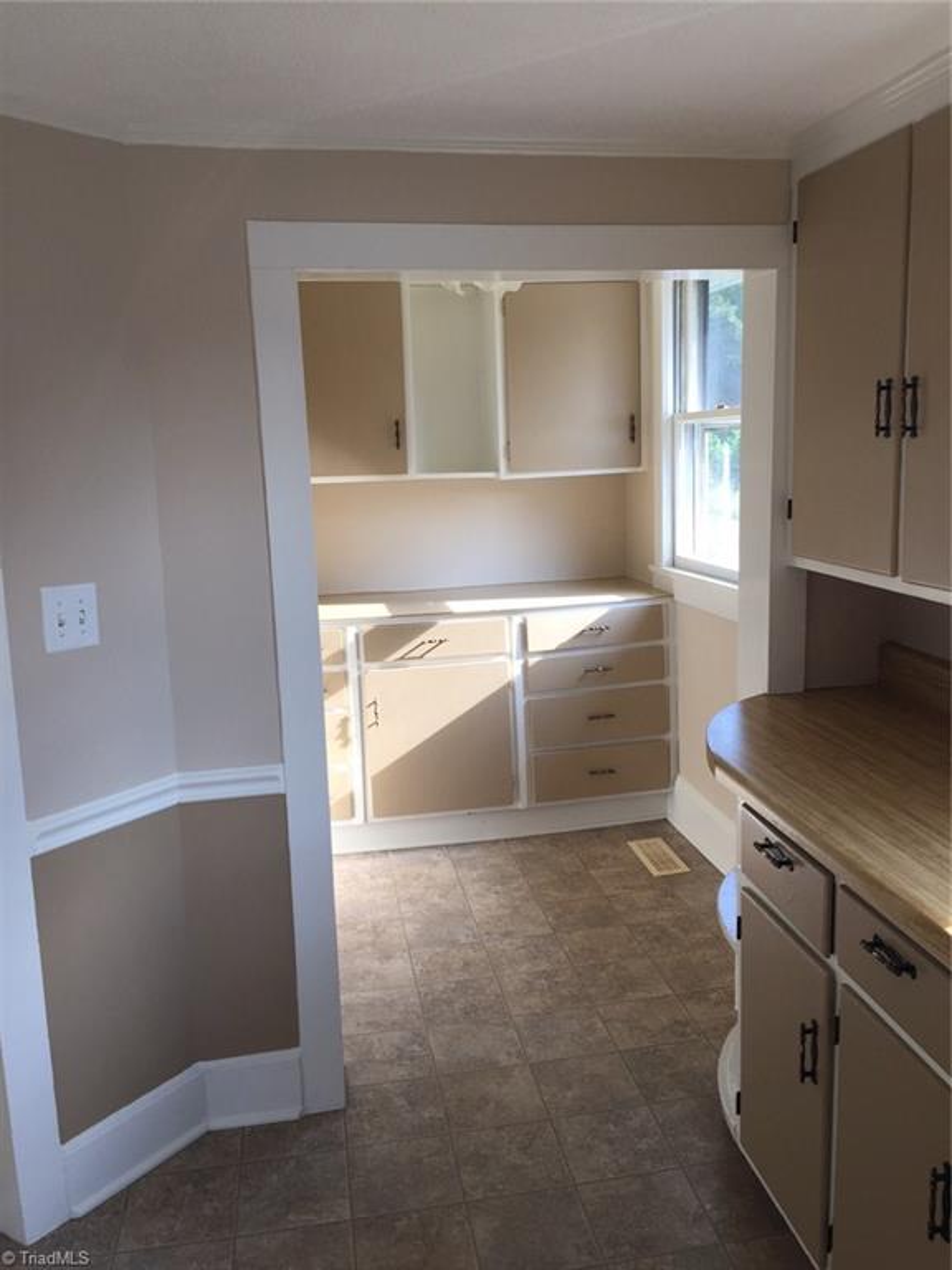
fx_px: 1063
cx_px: 476
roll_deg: +2.7
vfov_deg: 61.7
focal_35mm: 29
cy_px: 635
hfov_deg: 48.2
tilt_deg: -9.1
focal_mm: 4.15
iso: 50
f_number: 2.2
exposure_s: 1/100
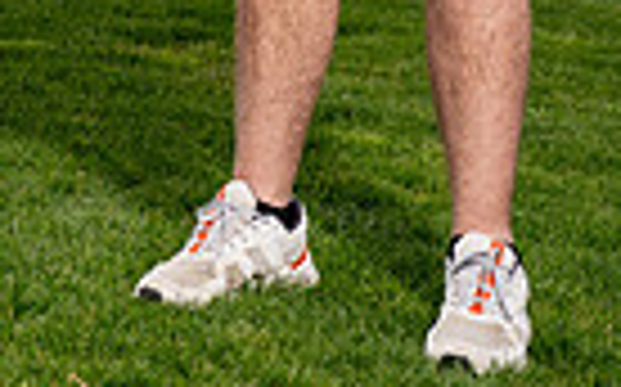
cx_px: 207
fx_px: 3484
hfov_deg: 10.2
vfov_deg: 6.1
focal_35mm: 206
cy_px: -522
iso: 100
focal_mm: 62
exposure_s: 1/1000
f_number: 4
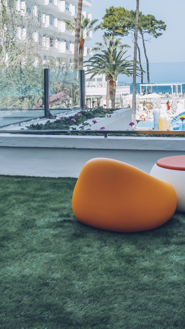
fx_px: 532
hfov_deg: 19.7
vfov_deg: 34.0
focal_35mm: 61
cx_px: 104
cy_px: 105
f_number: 10
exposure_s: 1/30
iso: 250
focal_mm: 15.9
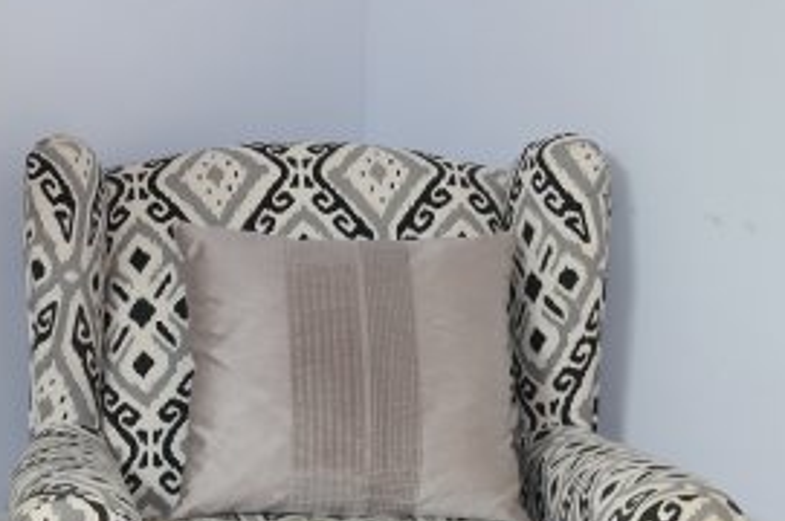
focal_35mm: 136
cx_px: 55
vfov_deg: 10.1
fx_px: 2962
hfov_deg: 14.9
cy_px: 271
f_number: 4.5
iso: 200
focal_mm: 30
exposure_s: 1/50
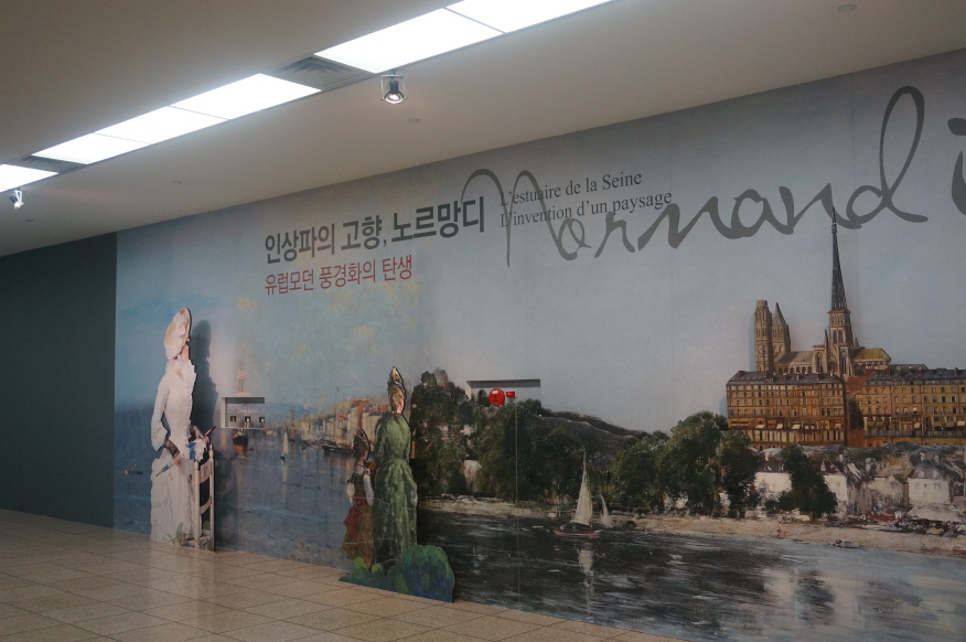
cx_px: 491
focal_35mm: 37
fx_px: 992
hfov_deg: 51.9
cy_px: 328
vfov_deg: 35.9
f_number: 4.5
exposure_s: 1/60
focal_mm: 24
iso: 640
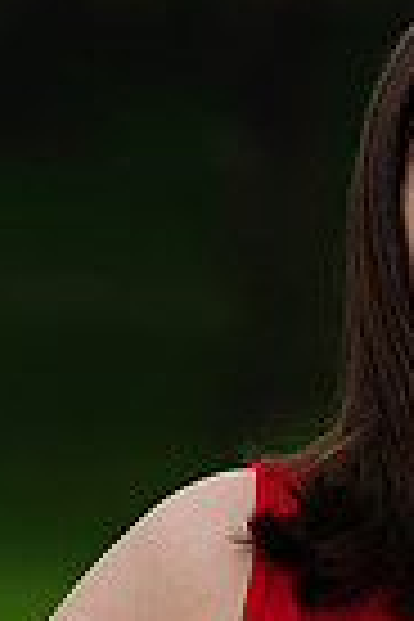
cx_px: 423
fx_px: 11919
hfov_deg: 2.0
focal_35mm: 691
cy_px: 814
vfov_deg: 3.0
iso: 200
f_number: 5.6
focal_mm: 164
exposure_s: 1/250
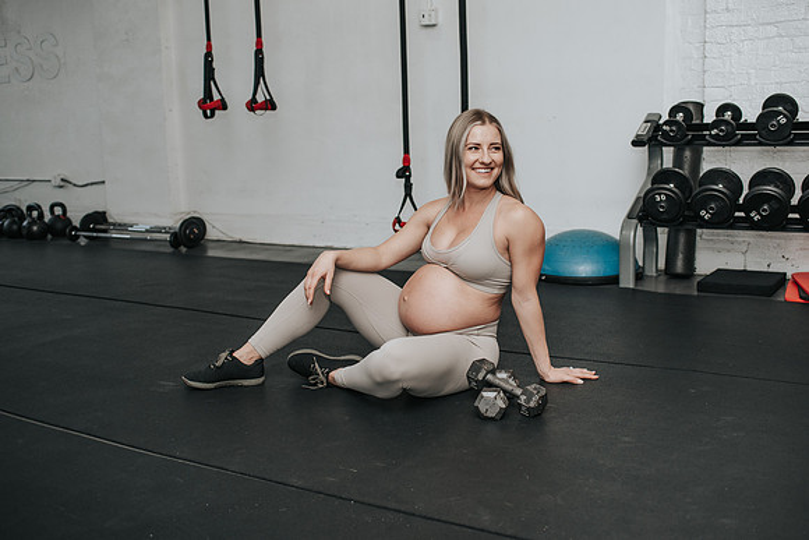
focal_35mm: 37
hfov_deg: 51.5
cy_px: 270
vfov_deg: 35.7
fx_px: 838
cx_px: 422
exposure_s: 1/200
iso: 800
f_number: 3.2
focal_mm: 35
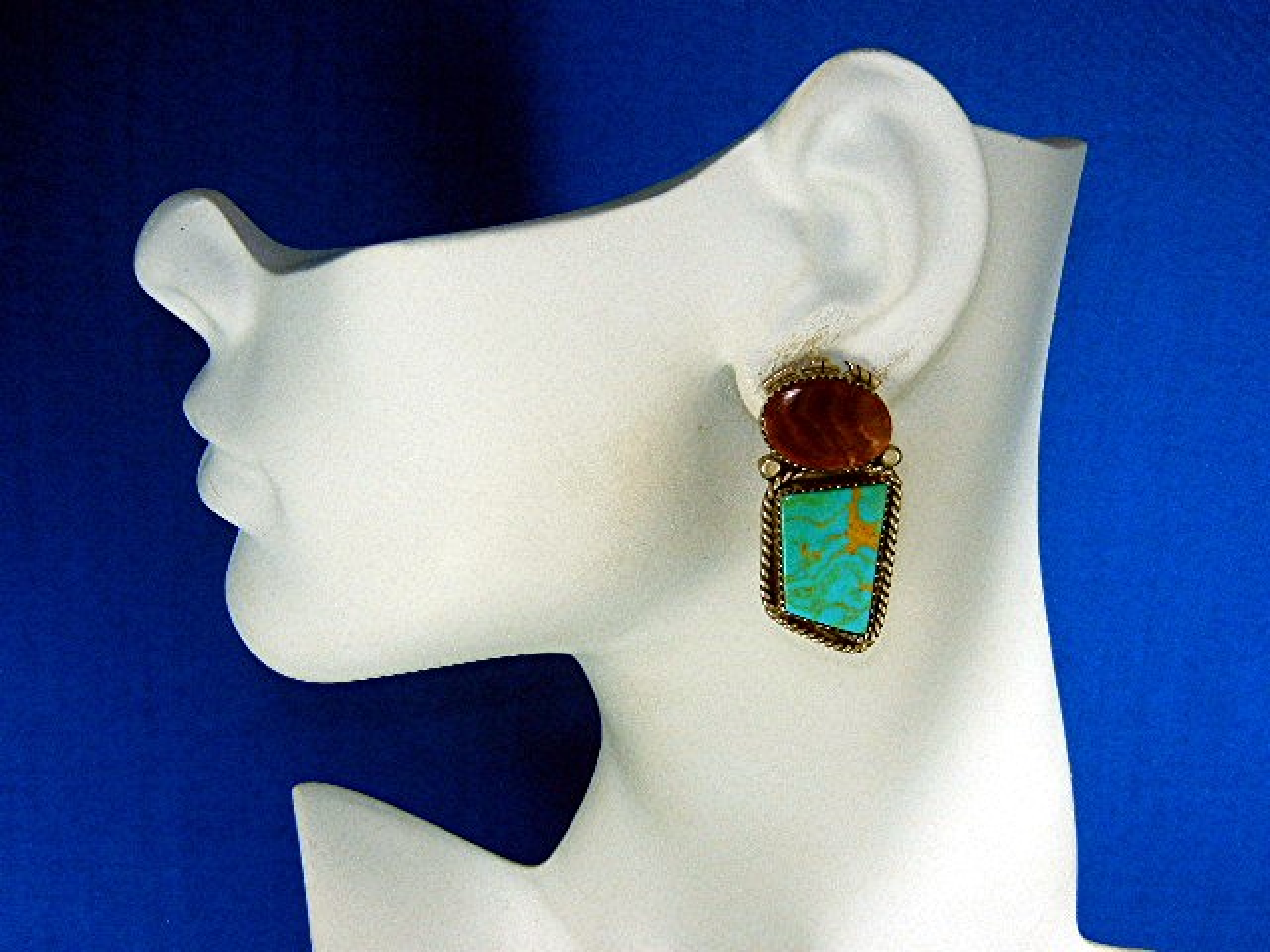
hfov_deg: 36.8
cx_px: 635
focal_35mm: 52
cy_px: 476
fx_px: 1908
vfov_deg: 28.0
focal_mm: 9.3
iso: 192
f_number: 3.9
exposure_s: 1/33
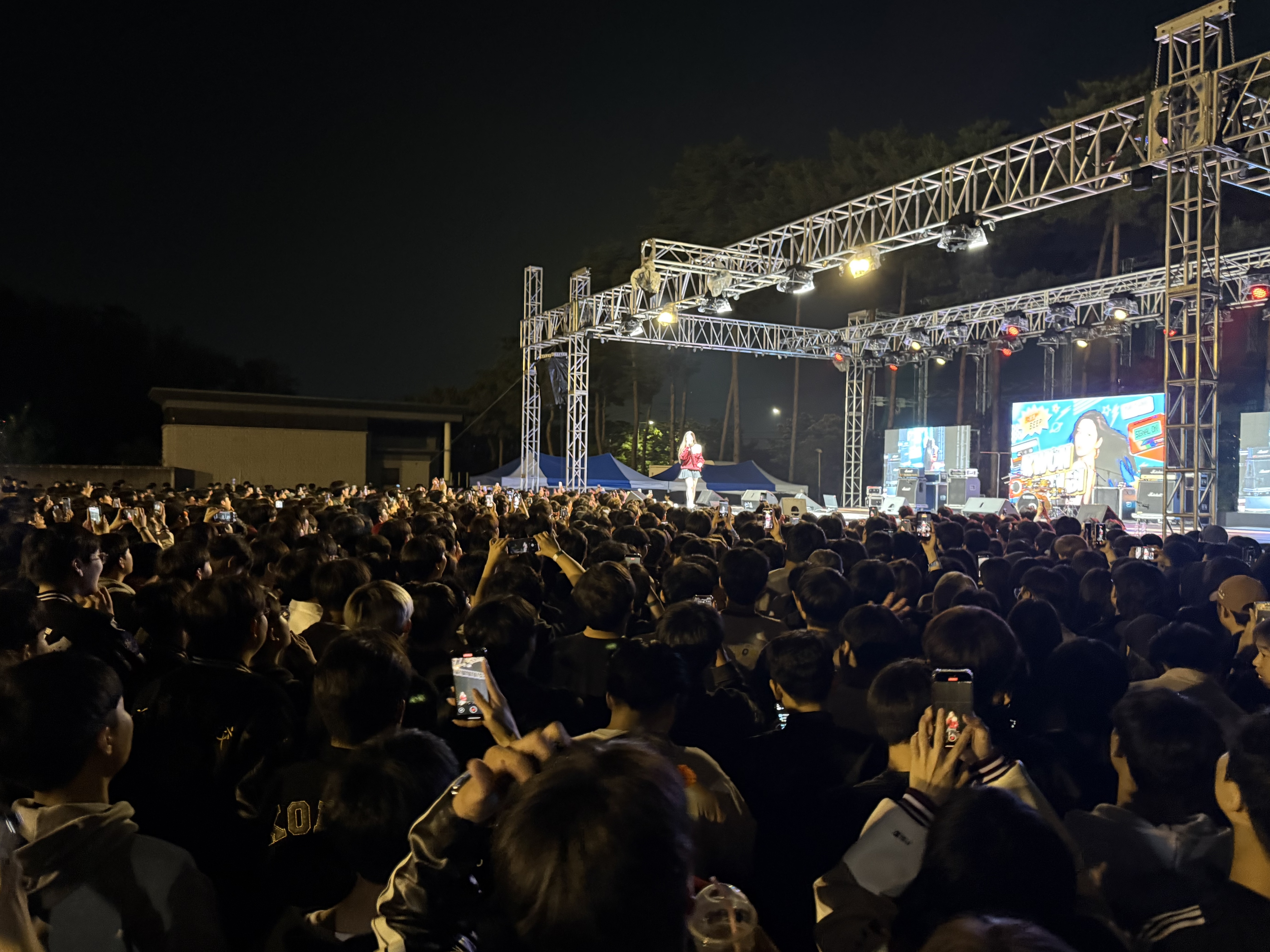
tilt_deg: -0.2
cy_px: 476
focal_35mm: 24
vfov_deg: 56.8
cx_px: 635
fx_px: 880
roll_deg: -3.7
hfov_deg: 71.6
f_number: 1.78
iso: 1000
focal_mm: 6.76
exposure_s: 1/30
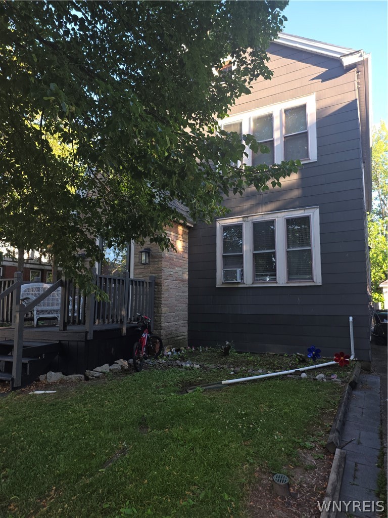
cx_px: 194
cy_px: 259
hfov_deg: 58.9
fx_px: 344
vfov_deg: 73.9
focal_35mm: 23
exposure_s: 1/60
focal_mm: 6.25
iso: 12
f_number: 1.7
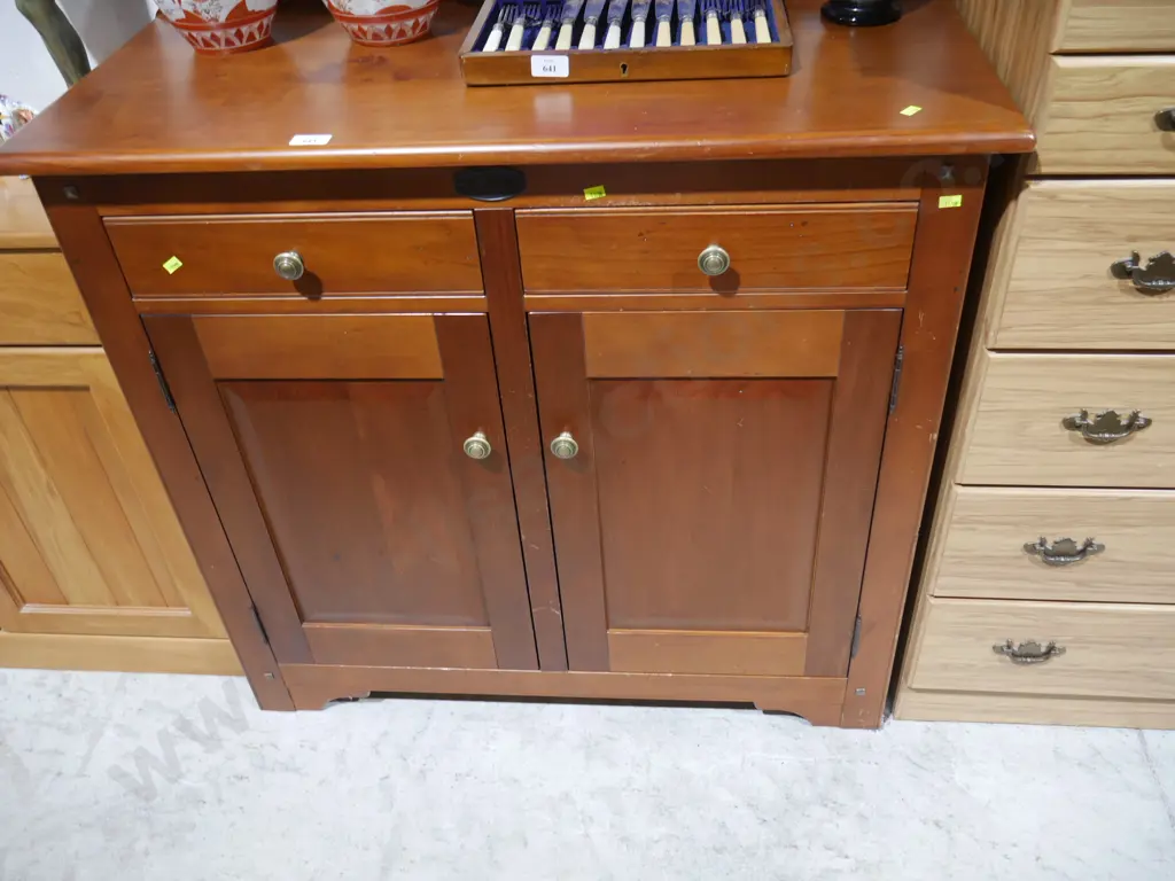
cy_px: 440
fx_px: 1018
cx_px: 588
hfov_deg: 60.0
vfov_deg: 46.8
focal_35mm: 30
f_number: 3.6
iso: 640
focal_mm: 15
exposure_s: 1/60
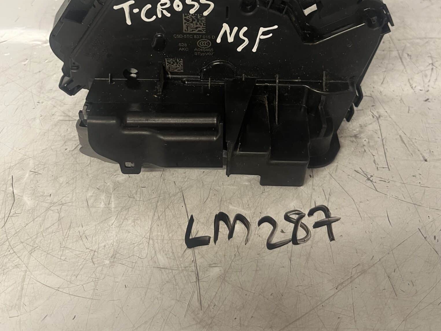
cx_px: 222
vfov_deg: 39.2
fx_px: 446
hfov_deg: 52.6
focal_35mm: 35
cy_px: 68
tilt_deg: -39.5
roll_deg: -1.8
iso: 125
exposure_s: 1/50
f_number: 1.6
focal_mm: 5.1
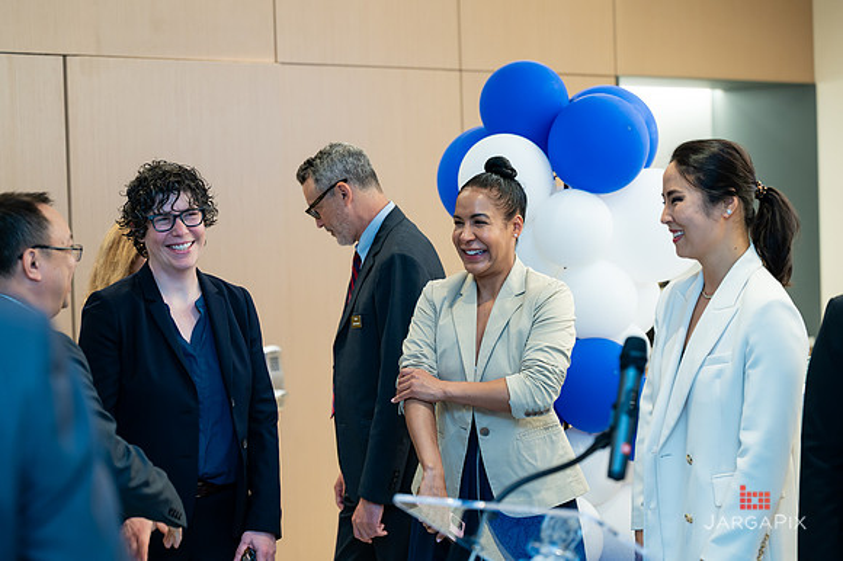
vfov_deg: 16.0
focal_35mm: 85
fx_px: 1990
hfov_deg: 23.9
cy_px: 280
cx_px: 422
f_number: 3.2
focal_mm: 82
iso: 400
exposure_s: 1/160
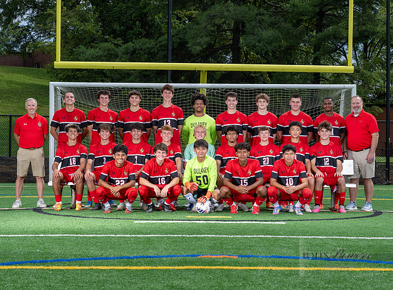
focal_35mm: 83
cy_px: 133
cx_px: 203
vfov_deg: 17.6
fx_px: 938
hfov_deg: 23.7
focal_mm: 70
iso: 64
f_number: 8
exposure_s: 1/160
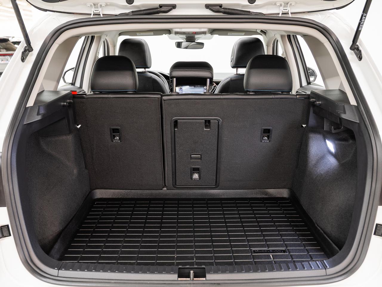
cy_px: 144
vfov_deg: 34.3
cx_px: 191
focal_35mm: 42
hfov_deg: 44.7
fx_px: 464
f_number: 5.6
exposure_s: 1
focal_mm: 38.9
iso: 100
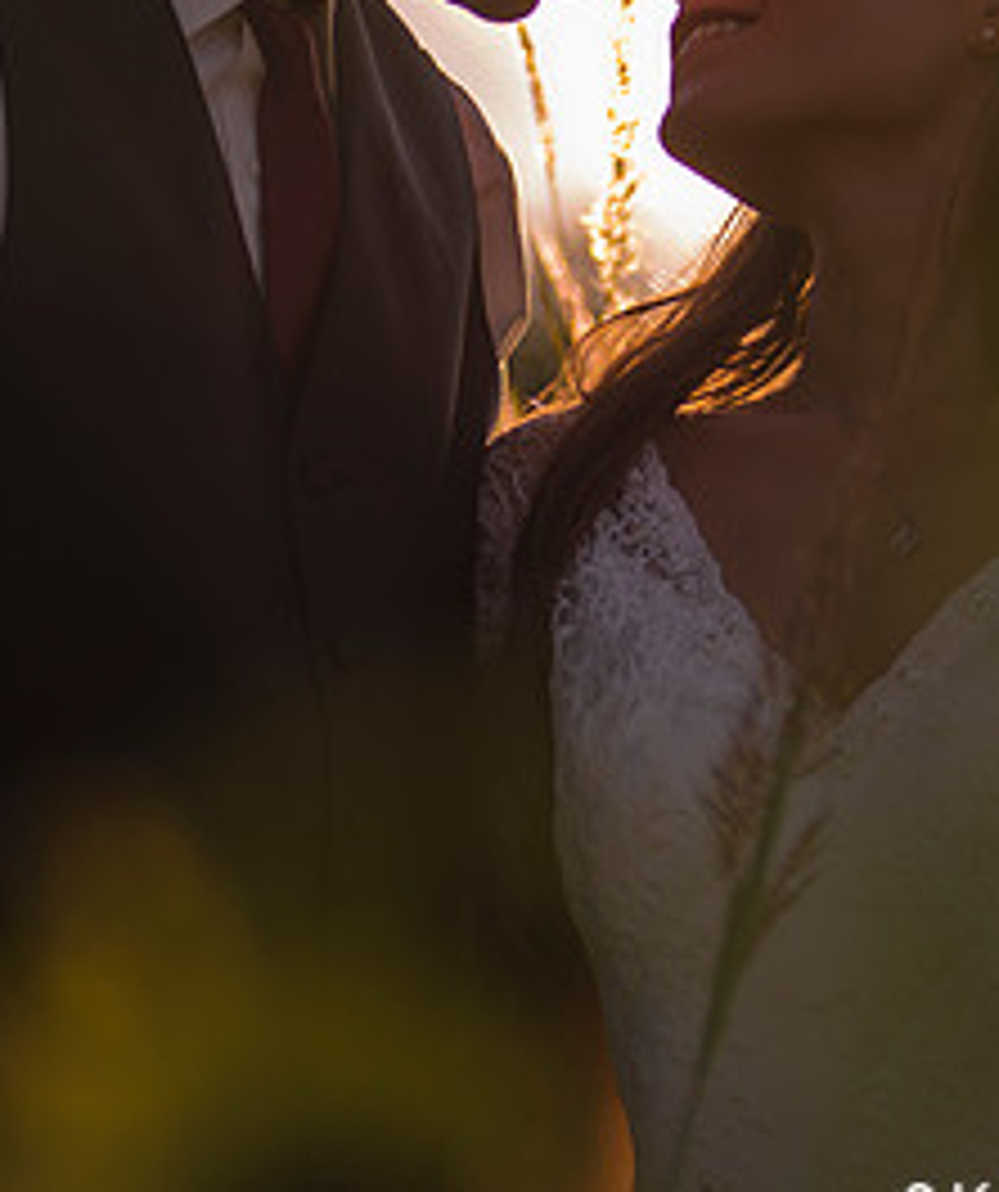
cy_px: 310
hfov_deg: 6.8
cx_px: 502
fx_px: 8413
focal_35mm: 234
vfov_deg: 8.1
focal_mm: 100
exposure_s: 1/3200
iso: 125
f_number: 2.8
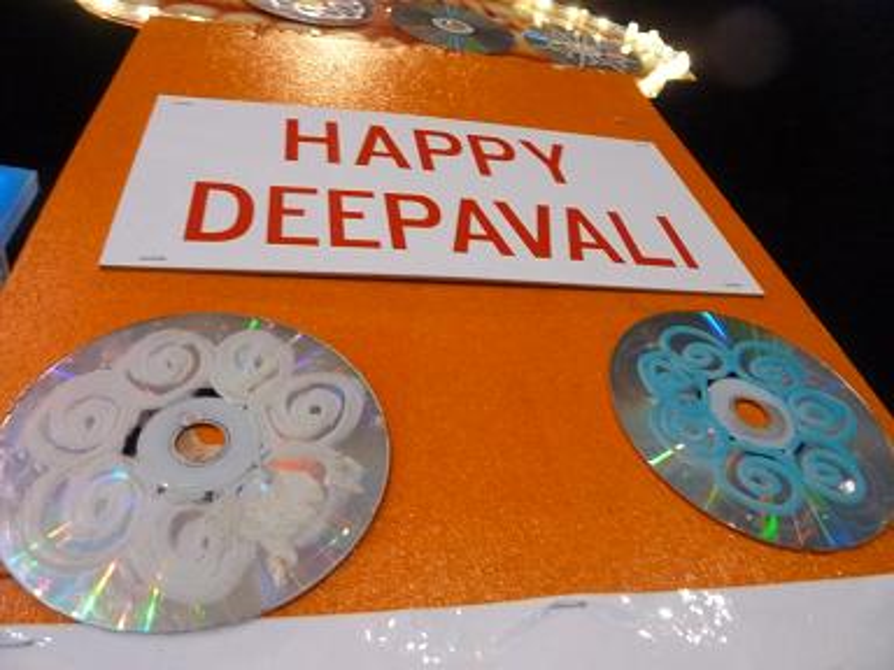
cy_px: 335
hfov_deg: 69.4
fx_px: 646
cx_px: 447
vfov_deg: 54.9
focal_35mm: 25
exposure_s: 1/20
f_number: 3.3
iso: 800
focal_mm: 4.1
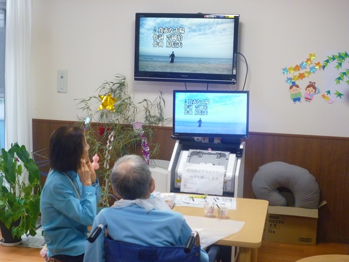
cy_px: 131
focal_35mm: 59
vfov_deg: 24.8
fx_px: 595
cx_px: 174
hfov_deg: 32.7
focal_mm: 10.4
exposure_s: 1/15
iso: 400
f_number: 4.7
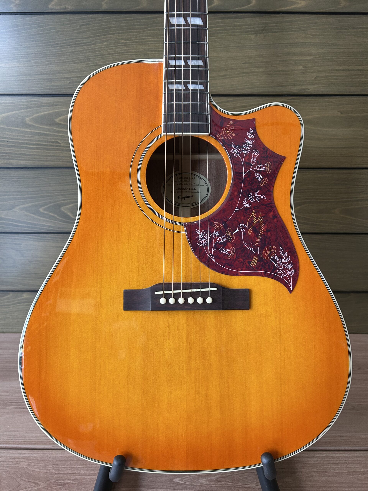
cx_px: 184
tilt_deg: -18.6
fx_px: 369
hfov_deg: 53.1
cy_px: 246
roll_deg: -0.5
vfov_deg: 67.3
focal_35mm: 26
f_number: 1.5
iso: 125
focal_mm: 5.7
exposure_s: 1/73
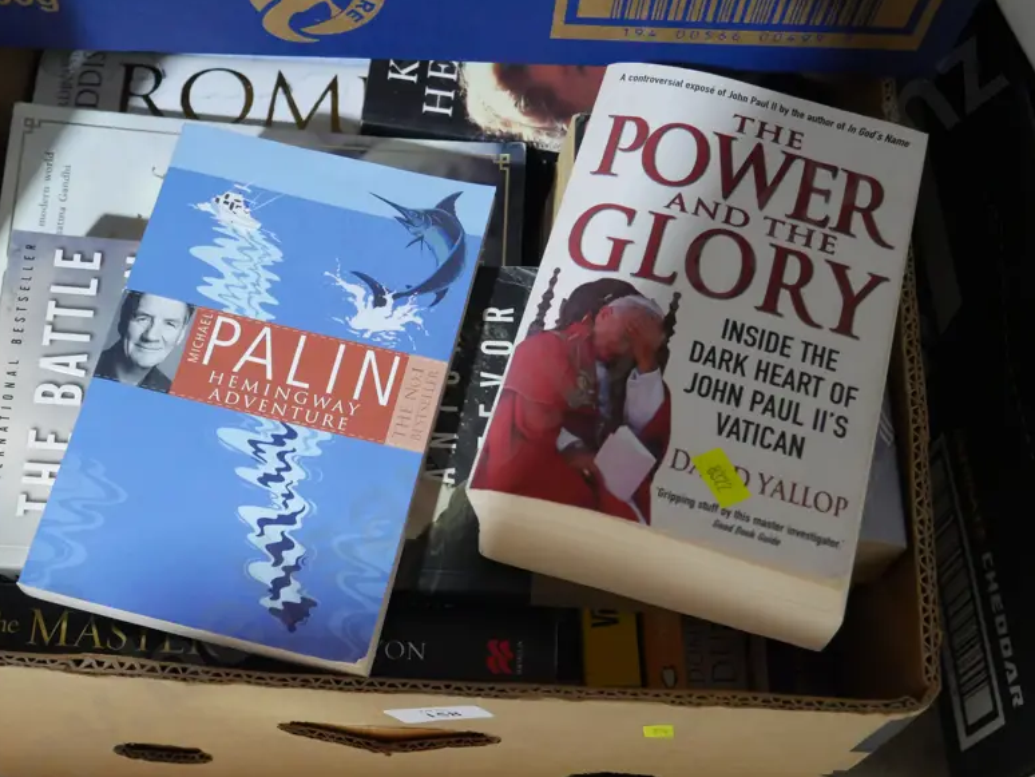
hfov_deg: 42.0
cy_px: 470
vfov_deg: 32.1
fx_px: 1346
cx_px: 443
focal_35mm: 45
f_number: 4
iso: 2500
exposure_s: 1/60
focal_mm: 17
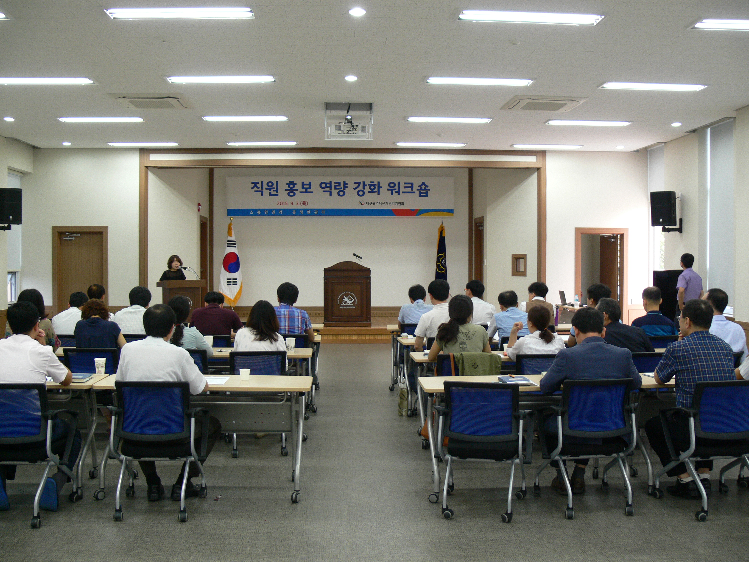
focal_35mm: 35
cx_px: 374
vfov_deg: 40.7
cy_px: 281
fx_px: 757
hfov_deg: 52.6
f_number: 2.8
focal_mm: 7.4
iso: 125
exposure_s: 1/30
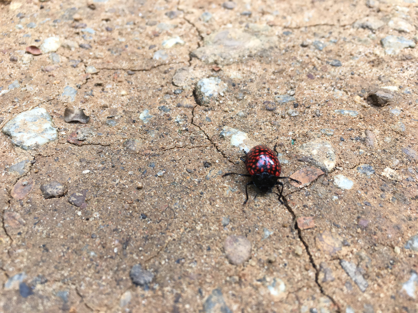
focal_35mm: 29
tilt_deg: -45.6
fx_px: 350
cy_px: 156
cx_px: 209
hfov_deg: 61.7
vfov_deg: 48.2
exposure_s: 1/120
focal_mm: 4.15
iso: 25
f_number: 2.2
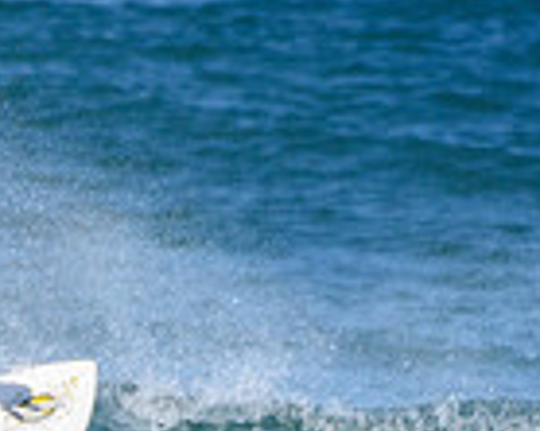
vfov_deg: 0.5
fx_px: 47034
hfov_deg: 0.7
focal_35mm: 2945
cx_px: -163
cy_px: 546
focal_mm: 500
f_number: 5.6
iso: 720
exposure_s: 1/4000
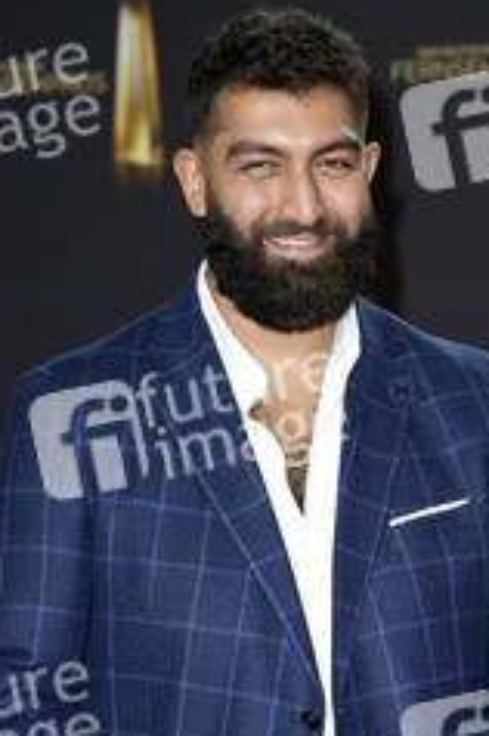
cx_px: 279
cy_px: 581
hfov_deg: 5.6
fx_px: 4986
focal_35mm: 244
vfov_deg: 8.4
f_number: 6.3
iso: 800
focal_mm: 145
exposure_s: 1/250
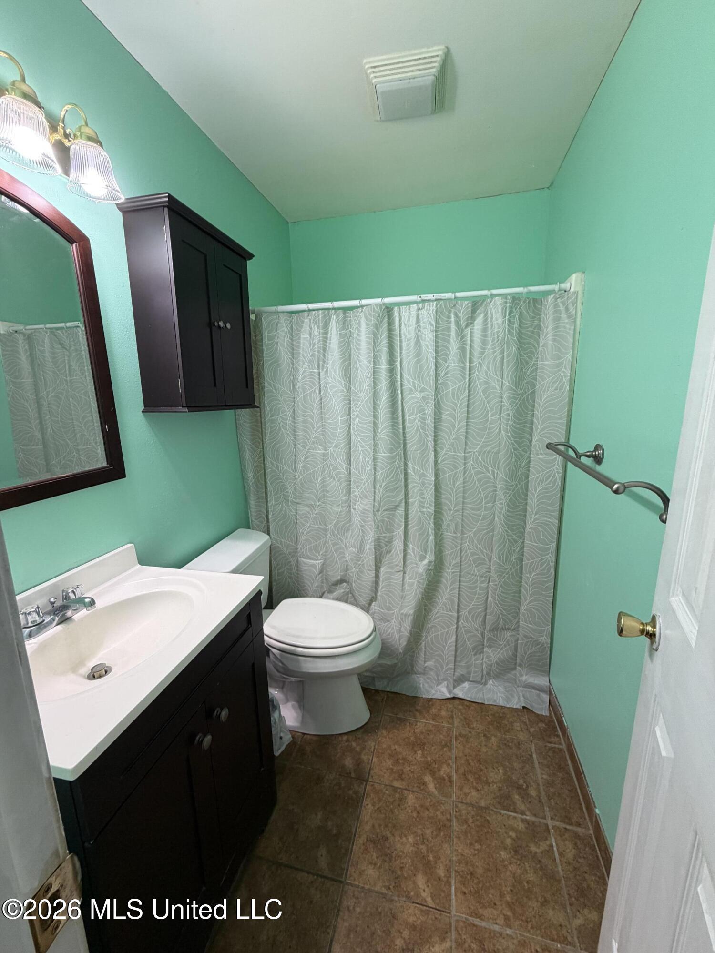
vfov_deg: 102.1
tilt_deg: -11.8
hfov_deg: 85.7
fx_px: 386
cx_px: 358
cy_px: 476
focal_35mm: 14
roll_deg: +1.0
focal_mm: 2.22
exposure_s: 1/60
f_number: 2.2
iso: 160
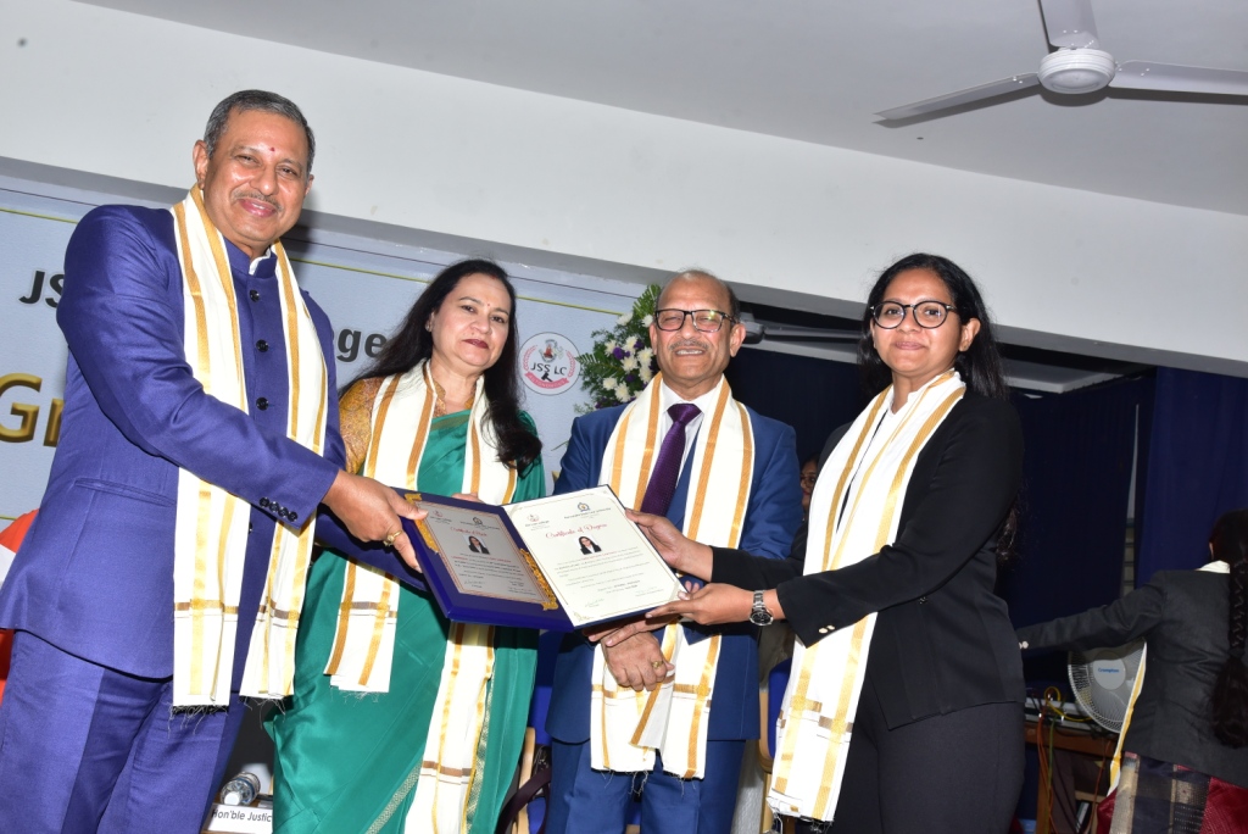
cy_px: 417
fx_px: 1387
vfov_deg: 33.4
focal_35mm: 40
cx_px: 624
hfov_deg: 48.4
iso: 800
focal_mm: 40
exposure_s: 1/160
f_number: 8
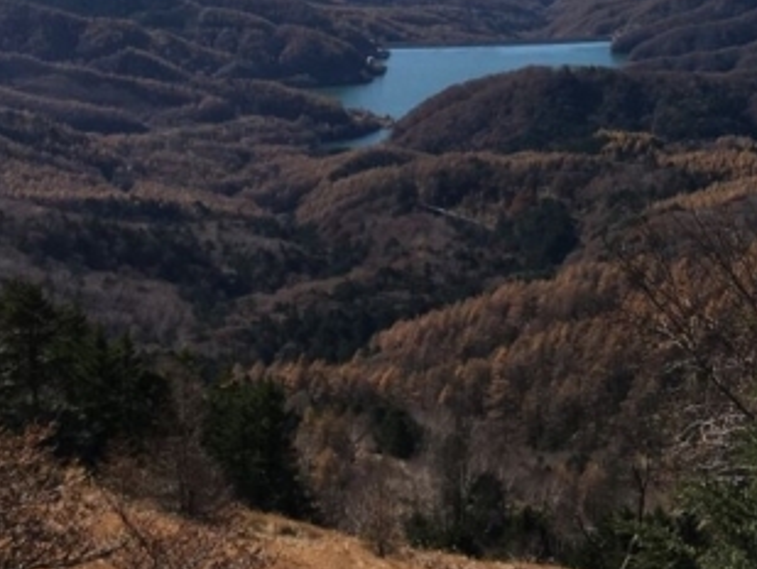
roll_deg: -0.6
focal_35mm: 75
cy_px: -128
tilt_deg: -2.3
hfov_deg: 25.0
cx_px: 710
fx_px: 1641
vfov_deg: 18.5
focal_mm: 4.15
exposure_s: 1/2404
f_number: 2.2
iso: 25
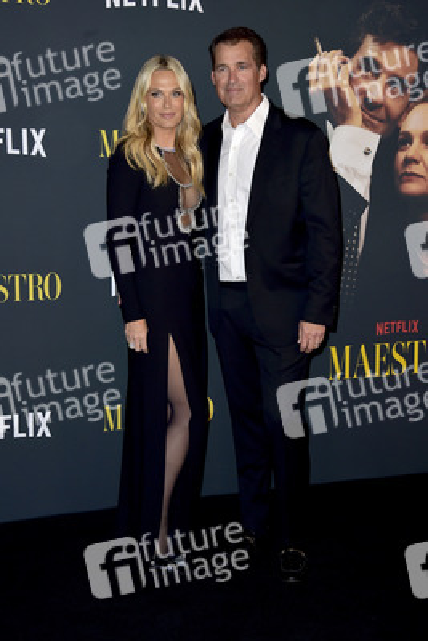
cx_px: 214
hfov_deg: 20.0
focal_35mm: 68
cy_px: 320
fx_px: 1212
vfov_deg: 29.6
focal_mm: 68
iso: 320
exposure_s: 1/250
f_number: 6.3
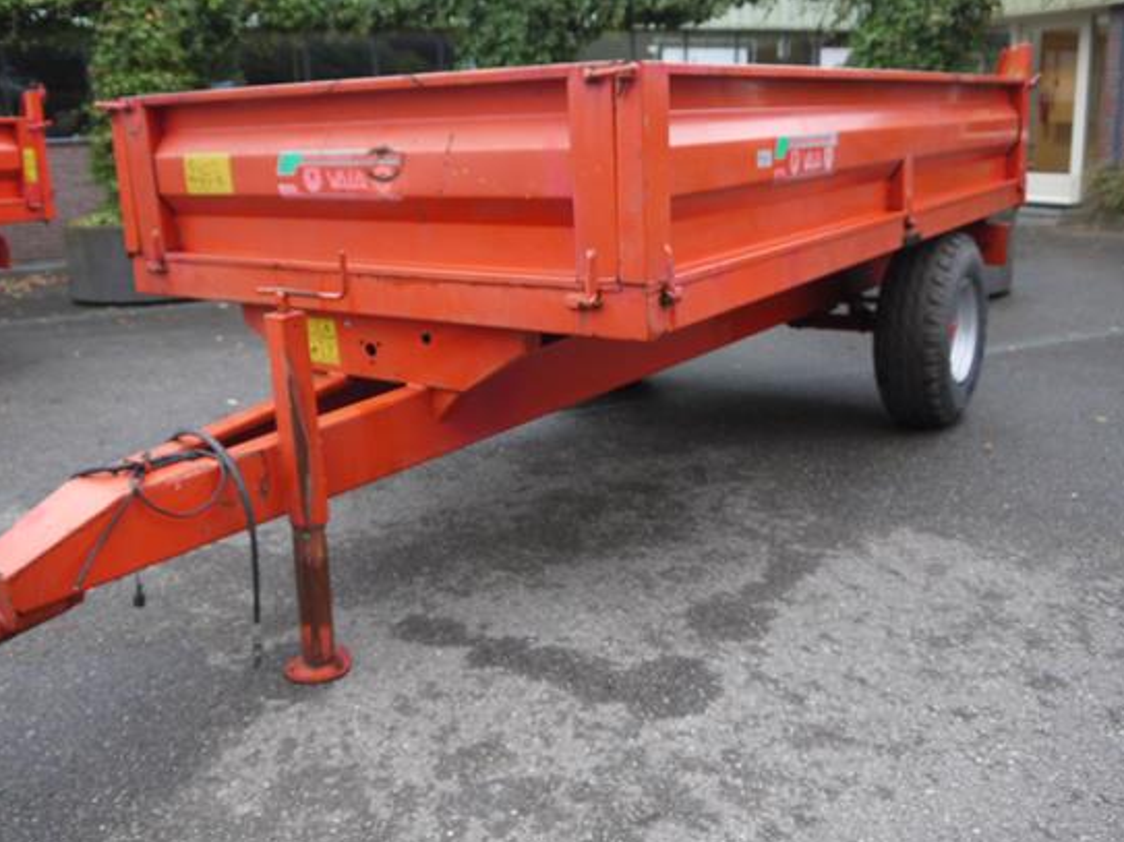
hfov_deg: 55.4
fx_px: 1071
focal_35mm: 33
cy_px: 358
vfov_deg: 42.8
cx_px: 542
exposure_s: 1/60
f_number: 3.5
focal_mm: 14
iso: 320
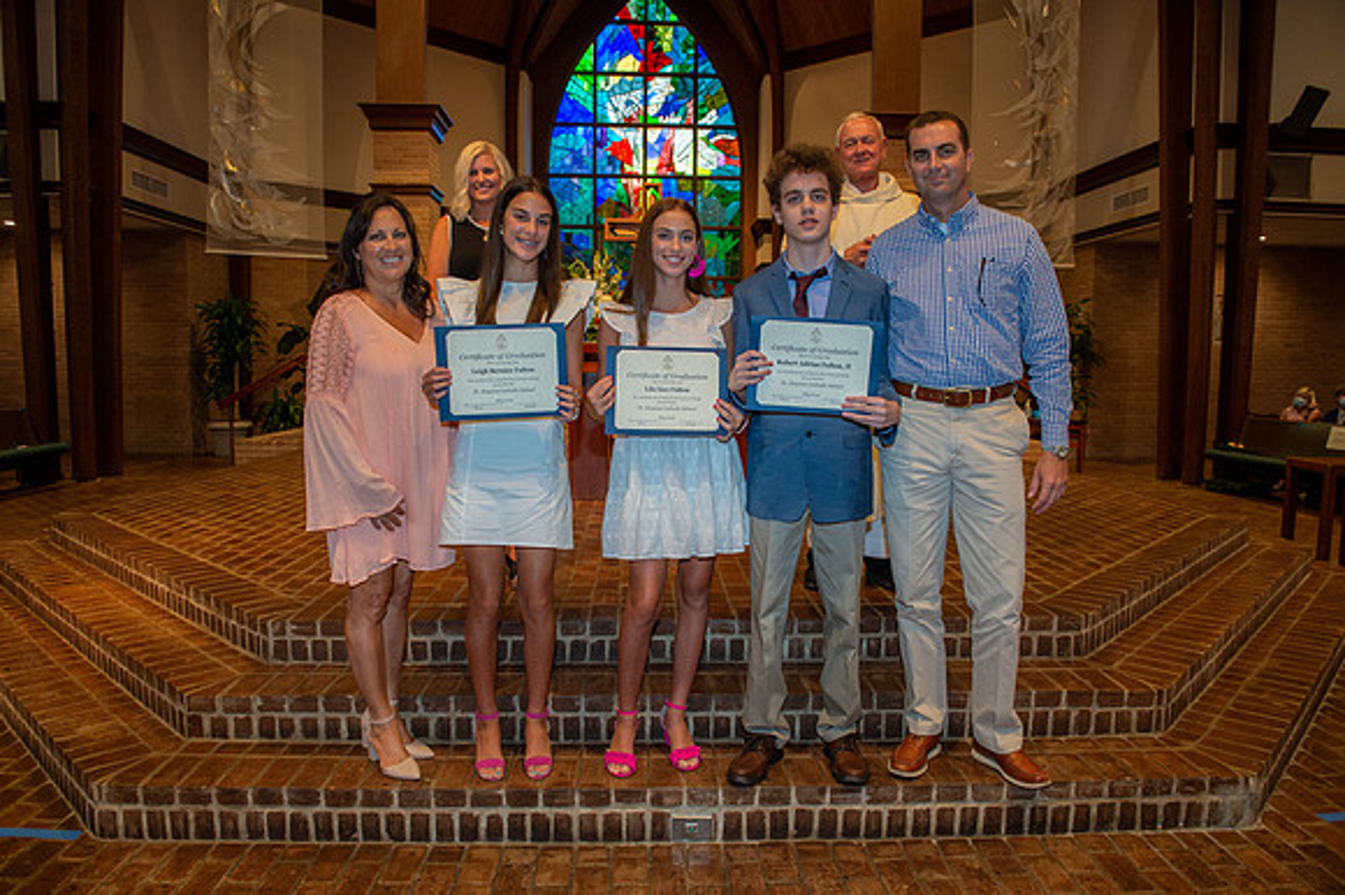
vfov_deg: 53.1
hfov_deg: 73.8
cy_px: 448
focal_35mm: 24
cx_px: 672
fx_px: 896
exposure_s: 1/125
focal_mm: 24
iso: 2000
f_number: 5.6
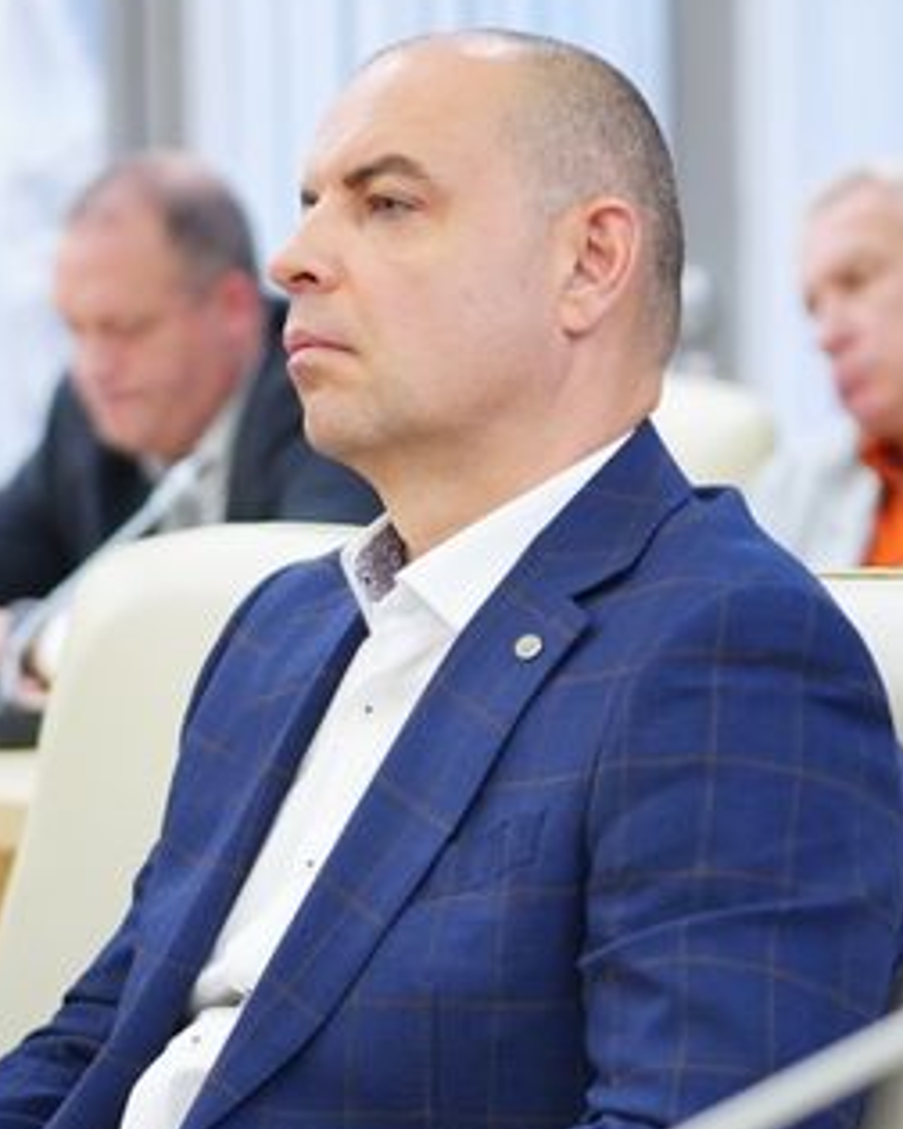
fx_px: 7316
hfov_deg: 7.1
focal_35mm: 219
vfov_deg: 8.8
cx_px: 421
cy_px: 728
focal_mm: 70
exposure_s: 1/160
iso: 2000
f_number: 2.8
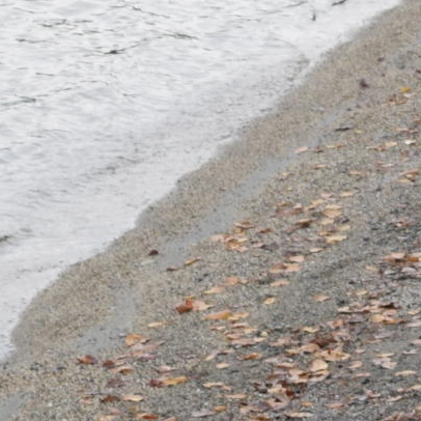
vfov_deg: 6.4
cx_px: 1042
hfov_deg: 6.1
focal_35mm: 273
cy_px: -94
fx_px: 3758
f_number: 6.3
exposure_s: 1/160
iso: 100
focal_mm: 29
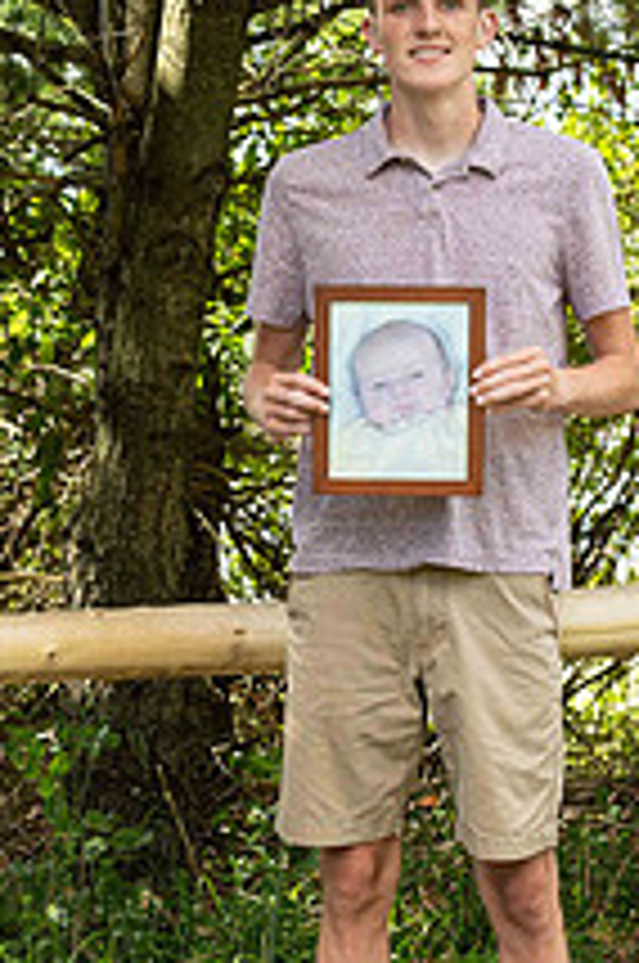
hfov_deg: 7.2
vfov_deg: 10.8
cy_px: 569
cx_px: 364
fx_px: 5075
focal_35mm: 190
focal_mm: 70
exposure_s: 1/200
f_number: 6.3
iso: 400
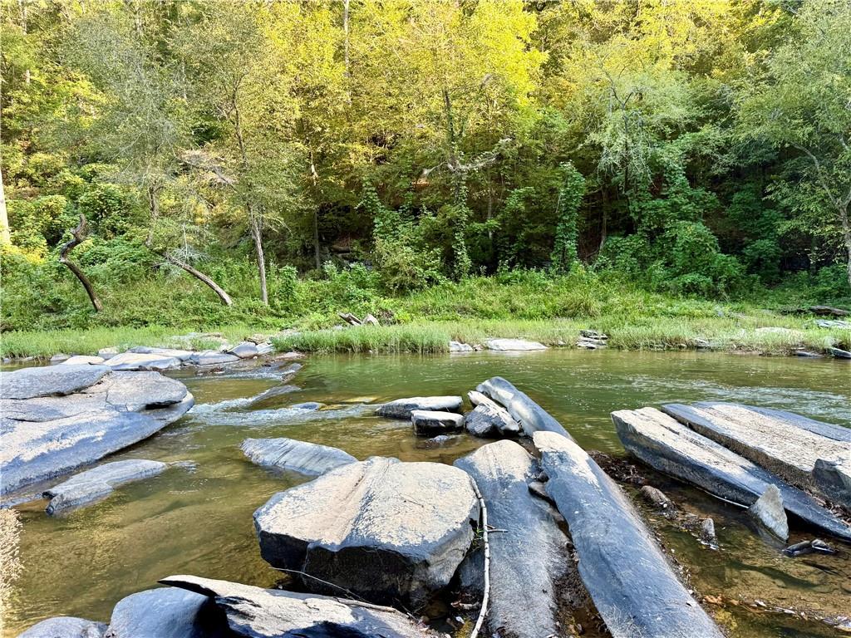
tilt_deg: -1.7
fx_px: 590
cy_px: 319
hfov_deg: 71.6
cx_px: 426
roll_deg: +1.3
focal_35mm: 24
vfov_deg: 56.8
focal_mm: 6.76
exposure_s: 1/121
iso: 80
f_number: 1.78
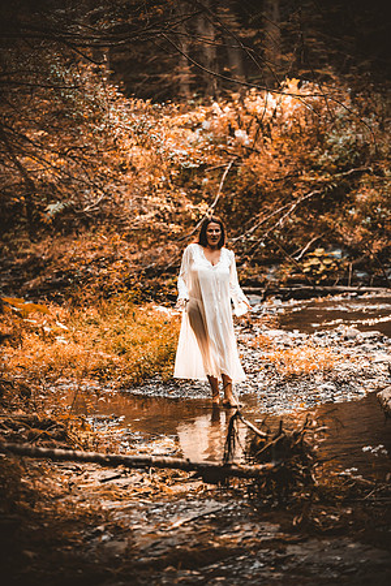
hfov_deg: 13.0
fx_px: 1710
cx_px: 196
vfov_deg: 19.5
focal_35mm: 105
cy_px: 293
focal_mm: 105
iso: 1000
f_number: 2.8
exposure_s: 1/400
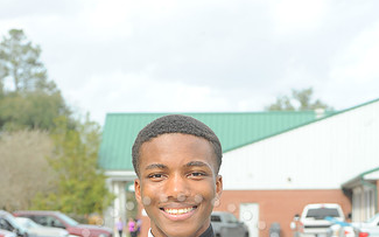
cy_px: 333
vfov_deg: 12.5
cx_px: 178
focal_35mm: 100
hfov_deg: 20.8
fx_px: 1033
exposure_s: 1/160
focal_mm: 55
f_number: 8
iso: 250
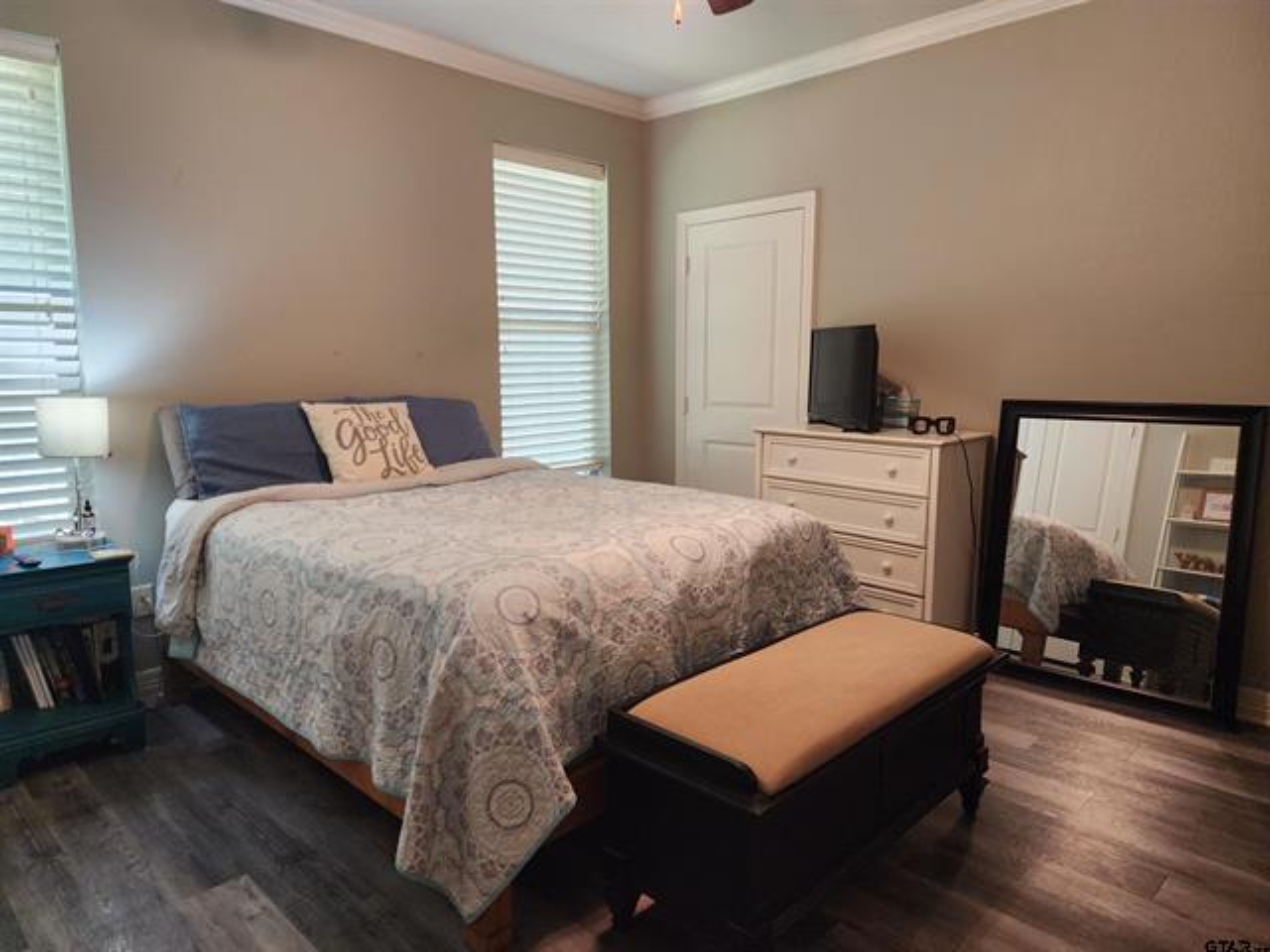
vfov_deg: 58.9
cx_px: 635
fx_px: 844
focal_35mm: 23
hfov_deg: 73.9
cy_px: 476
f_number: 1.8
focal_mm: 6.4
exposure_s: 1/120
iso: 500
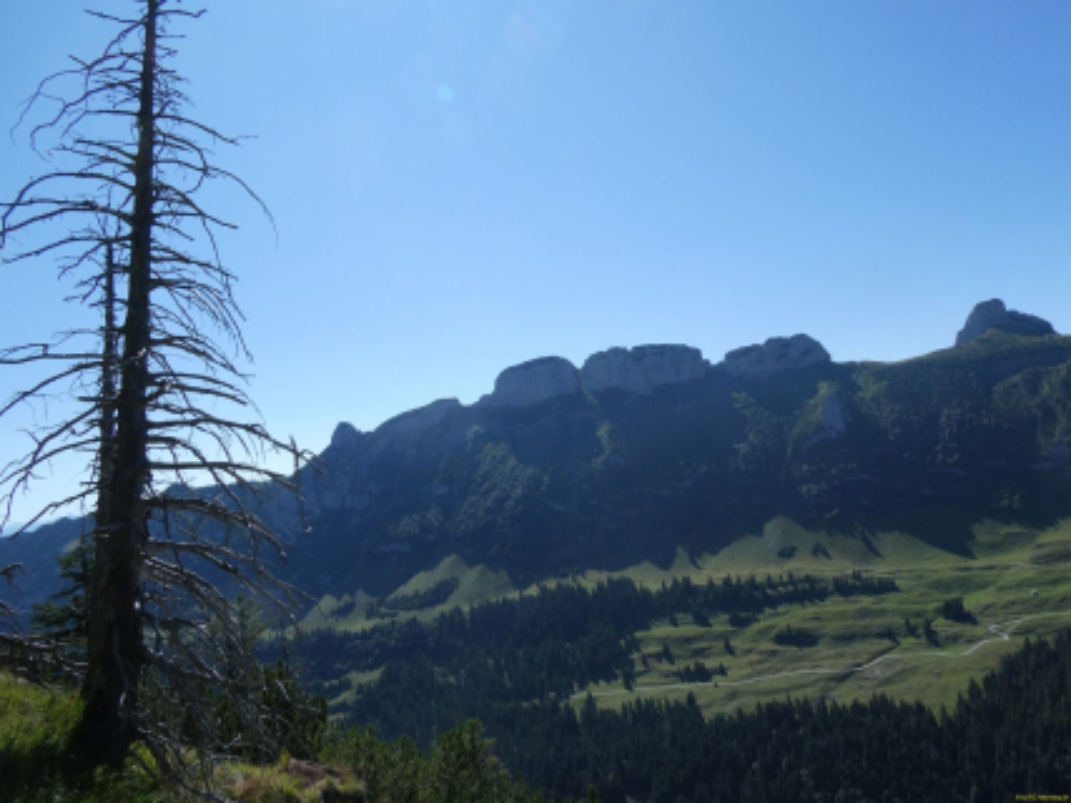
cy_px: 402
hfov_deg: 71.6
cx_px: 536
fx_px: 742
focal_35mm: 24
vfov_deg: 56.8
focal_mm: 4.3
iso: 80
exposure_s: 1/800
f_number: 4
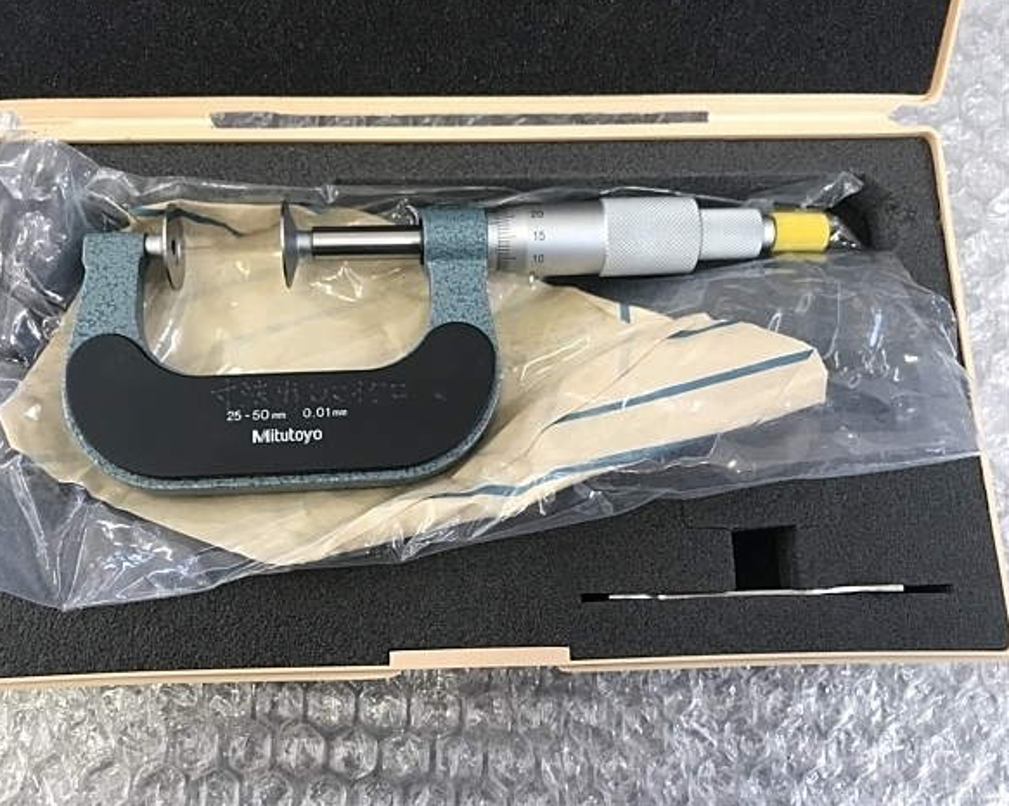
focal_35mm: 30
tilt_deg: -78.4
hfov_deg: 58.7
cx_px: 460
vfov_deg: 48.5
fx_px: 896
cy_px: 393
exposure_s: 1/30
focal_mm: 3.99
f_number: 1.8
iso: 32
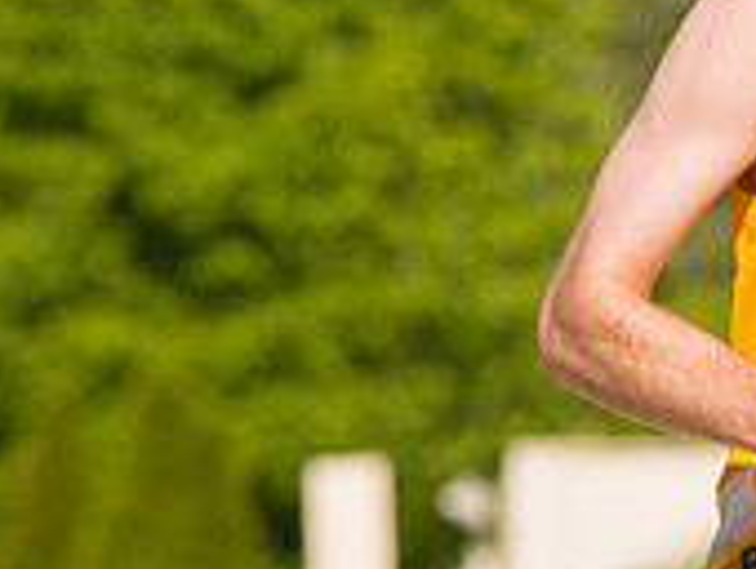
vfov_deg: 2.3
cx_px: 1036
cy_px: 376
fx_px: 14347
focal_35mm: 656
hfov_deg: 3.0
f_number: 5.6
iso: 400
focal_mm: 200
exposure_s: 1/2000
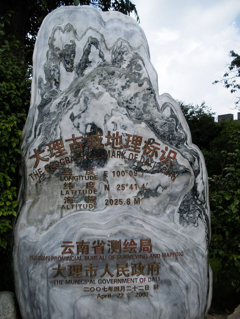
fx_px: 333
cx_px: 120
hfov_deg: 39.7
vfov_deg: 51.4
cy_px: 160
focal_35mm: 36
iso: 64
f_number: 3.5
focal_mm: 6.3
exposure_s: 1/569
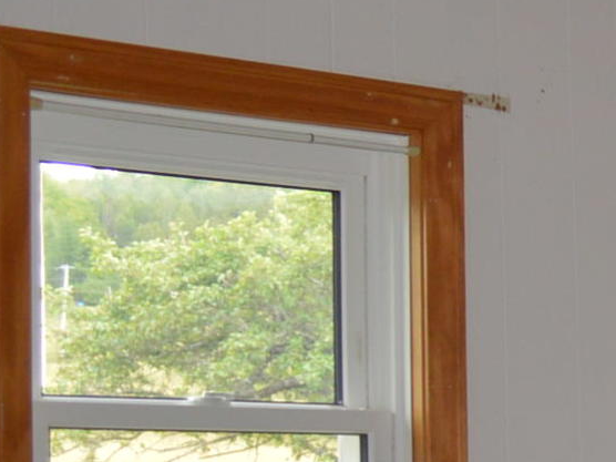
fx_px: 2491
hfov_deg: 11.9
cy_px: 550
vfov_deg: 10.4
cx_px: 1383
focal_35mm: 140
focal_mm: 18
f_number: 4
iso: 400
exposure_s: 1/80
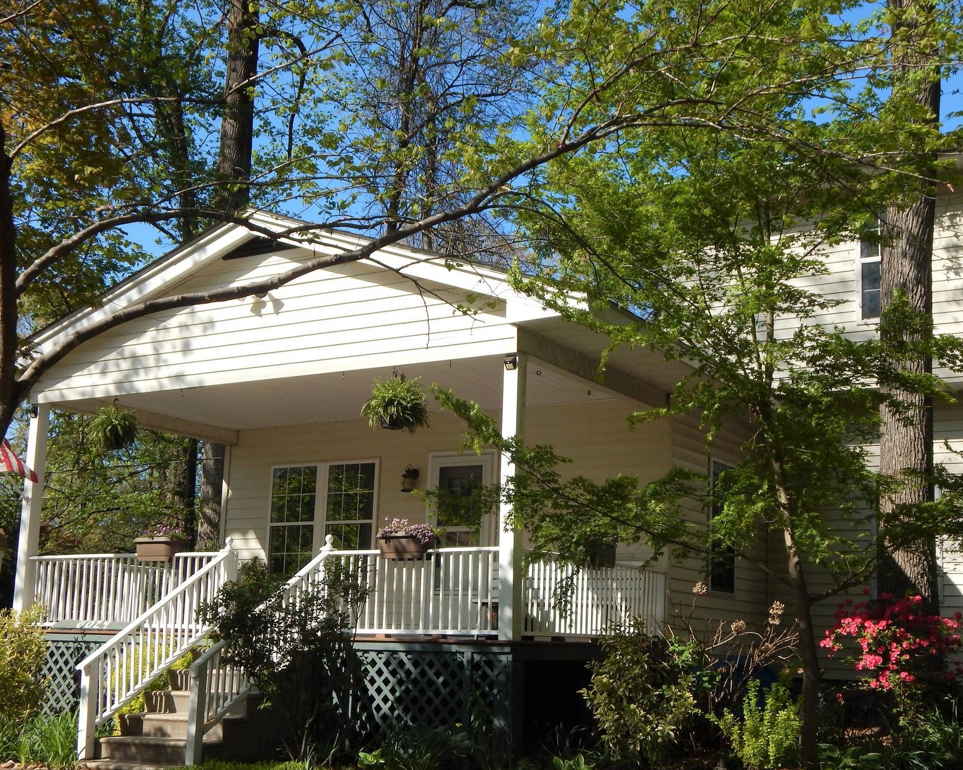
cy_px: 428
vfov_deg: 33.4
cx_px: 539
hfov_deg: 41.1
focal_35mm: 45
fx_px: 1282
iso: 125
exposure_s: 1/1250
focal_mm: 6.8
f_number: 3.4
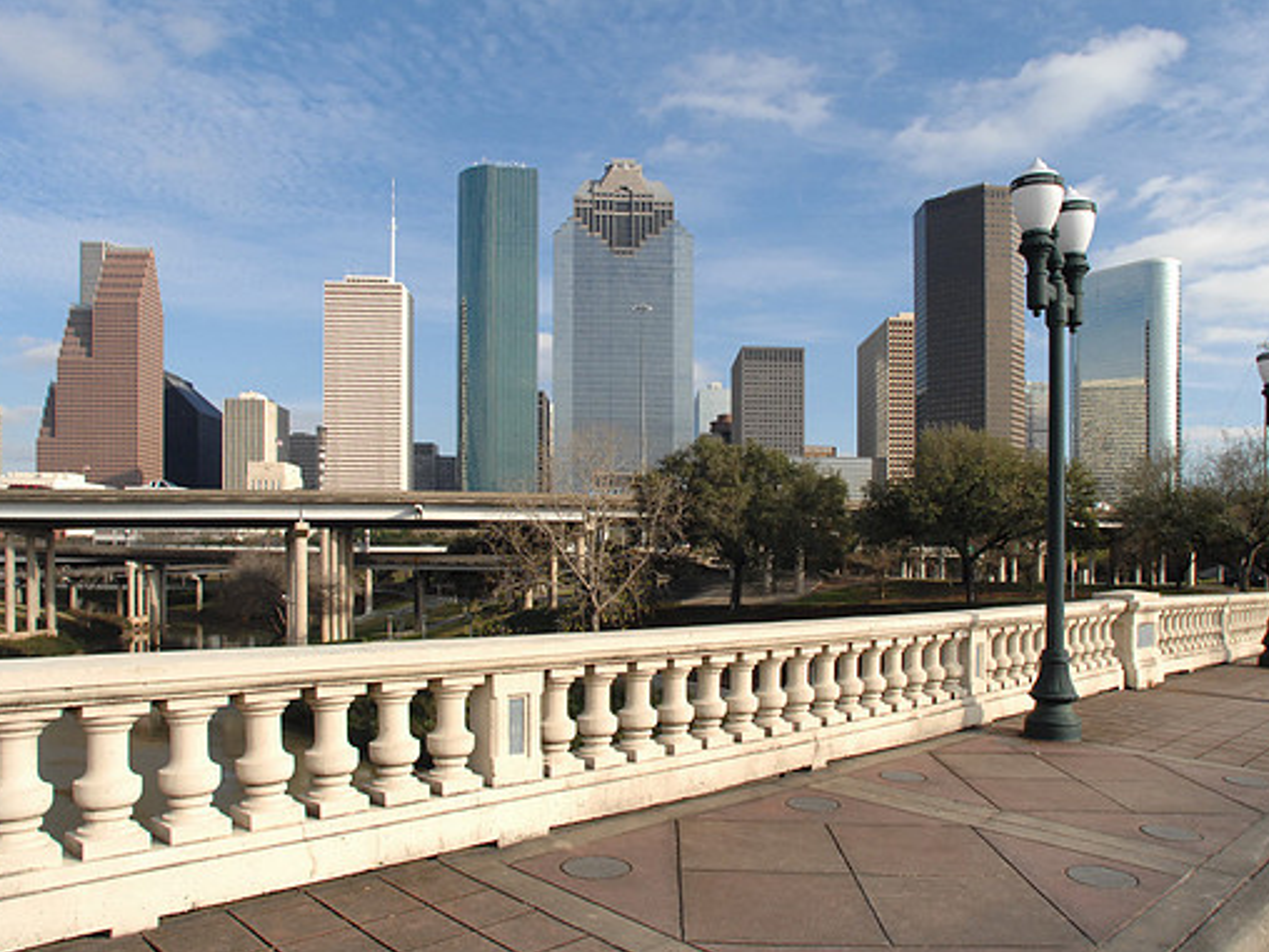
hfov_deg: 73.9
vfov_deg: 58.9
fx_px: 843
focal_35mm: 23
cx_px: 667
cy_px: 478
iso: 400
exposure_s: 1/400
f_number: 10
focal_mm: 14
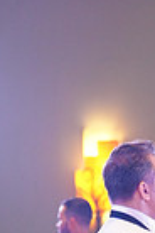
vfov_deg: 4.7
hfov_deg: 3.2
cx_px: 309
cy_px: 387
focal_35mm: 430
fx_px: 2777
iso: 5000
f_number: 2.8
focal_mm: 102
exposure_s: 1/400
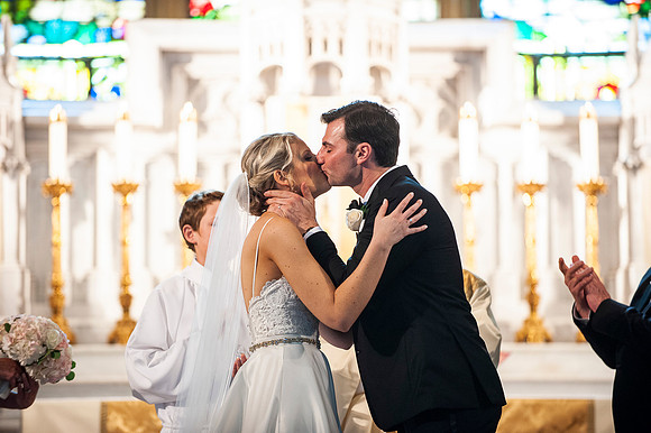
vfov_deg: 7.6
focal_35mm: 181
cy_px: 216
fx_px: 3268
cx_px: 325
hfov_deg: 11.4
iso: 1600
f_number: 2.8
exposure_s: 1/100
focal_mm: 180
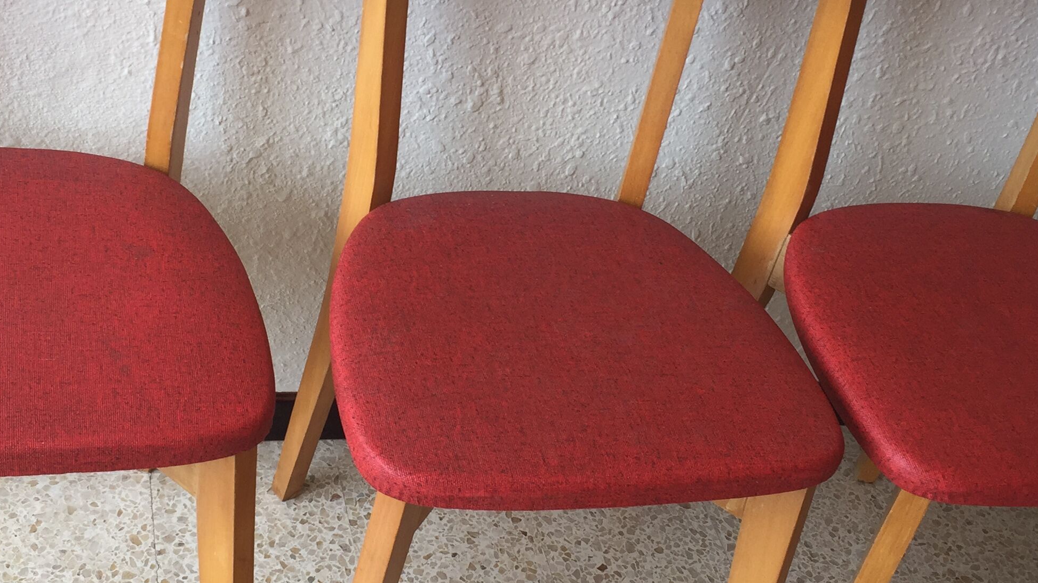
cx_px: 405
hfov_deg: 39.0
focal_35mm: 53
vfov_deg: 22.6
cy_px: 267
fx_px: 1459
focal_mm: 4.15
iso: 32
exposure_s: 1/50
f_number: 2.2
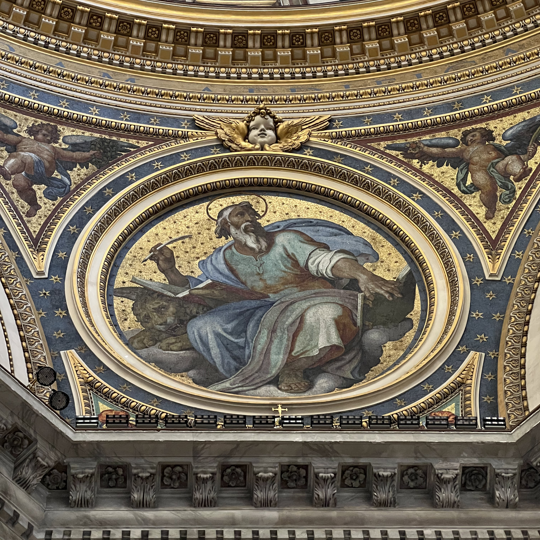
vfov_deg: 19.0
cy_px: 193
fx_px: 1606
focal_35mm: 91
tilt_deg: +69.4
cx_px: 271
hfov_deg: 19.1
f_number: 2.8
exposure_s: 1/33
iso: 800
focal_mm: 9
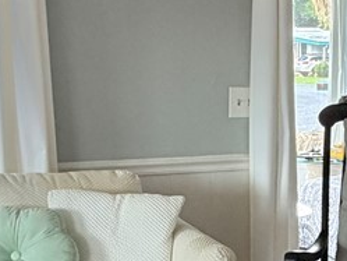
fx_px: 903
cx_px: 206
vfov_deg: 16.4
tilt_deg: -8.4
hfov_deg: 21.7
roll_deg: +0.2
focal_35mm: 90
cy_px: 184
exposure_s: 1/120
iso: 125
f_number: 2.2
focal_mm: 2.22
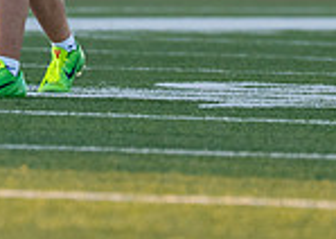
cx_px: 25
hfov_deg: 1.6
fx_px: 11988
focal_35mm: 1258
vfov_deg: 1.1
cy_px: -167
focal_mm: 200
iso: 800
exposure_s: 1/2500
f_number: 2.8
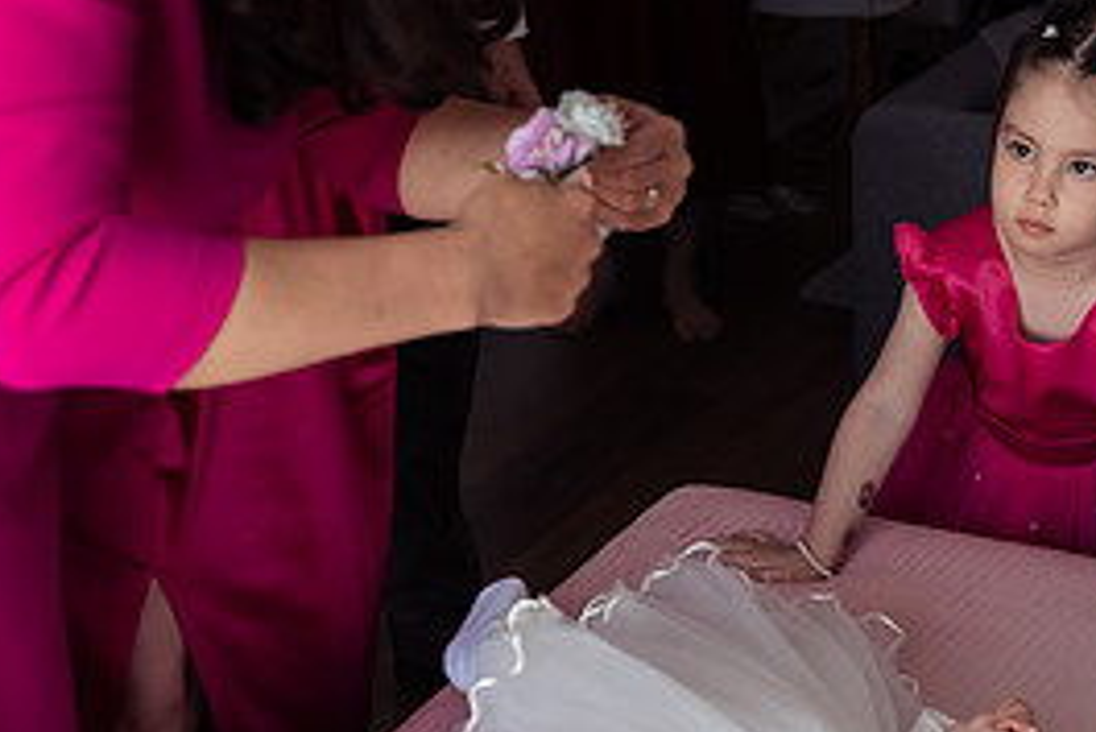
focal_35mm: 70
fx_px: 2132
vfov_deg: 19.5
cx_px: 769
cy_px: 420
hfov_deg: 28.6
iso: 800
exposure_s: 1/250
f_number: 3.2
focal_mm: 32
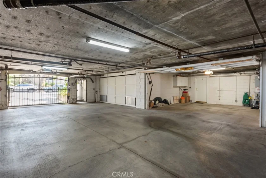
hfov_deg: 86.9
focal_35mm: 19
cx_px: 133
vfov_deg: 64.6
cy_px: 89
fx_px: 140
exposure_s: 1.5
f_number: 11
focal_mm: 19
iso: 400
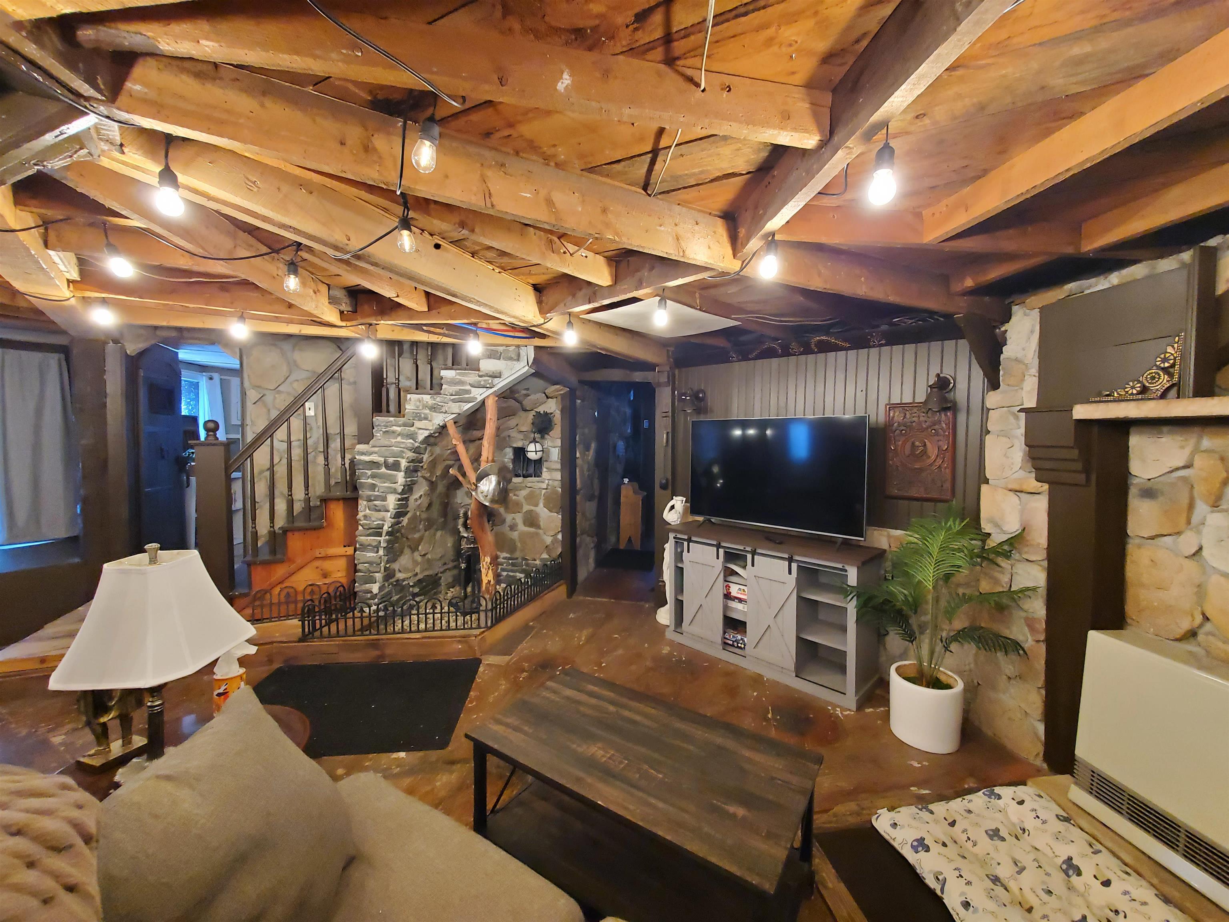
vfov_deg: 89.9
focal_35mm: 13
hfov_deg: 106.2
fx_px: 462
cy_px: 461
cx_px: 614
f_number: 2.2
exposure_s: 1/60
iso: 500
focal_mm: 1.8
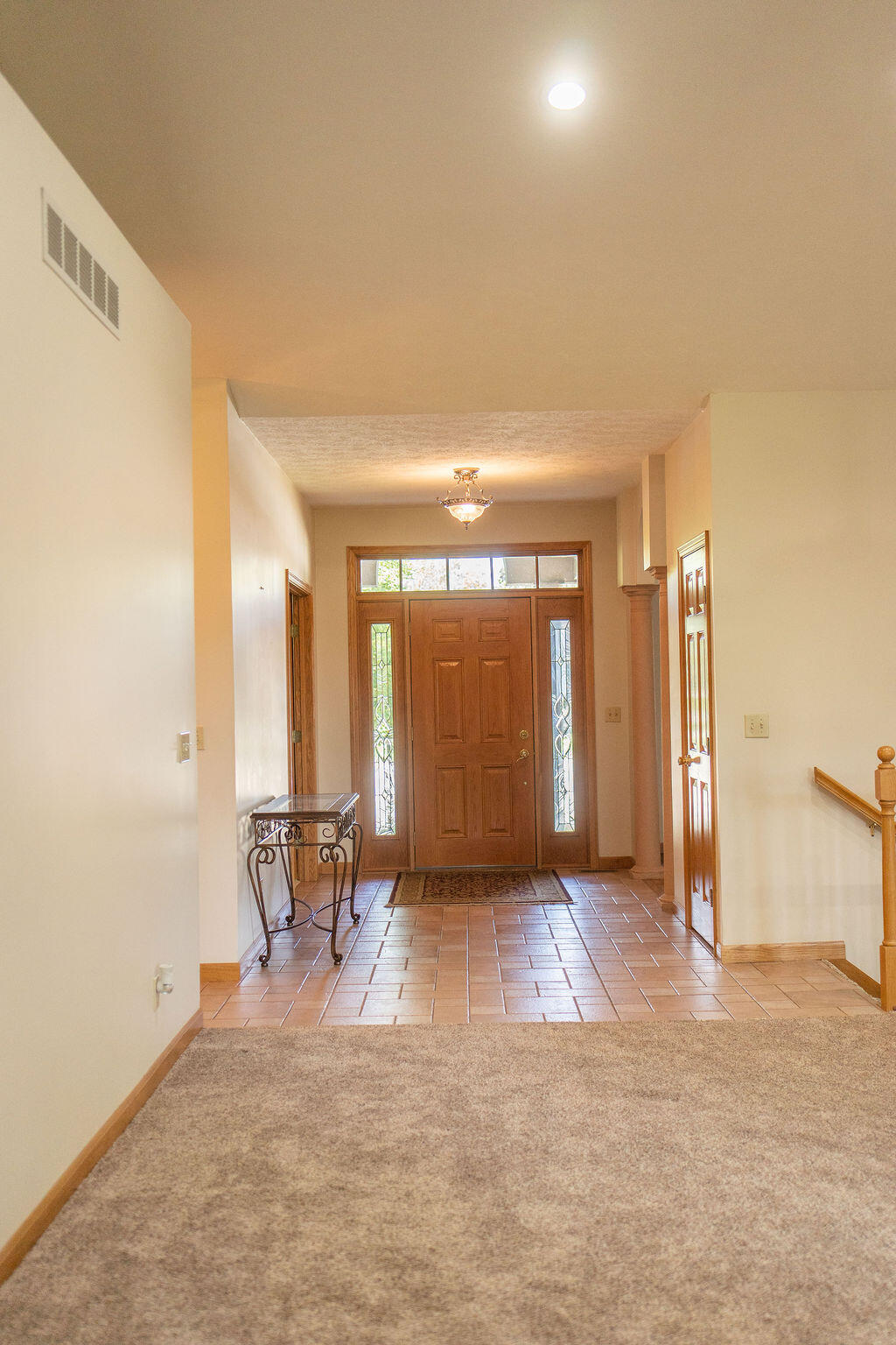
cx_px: 448
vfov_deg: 54.4
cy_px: 672
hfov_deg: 37.9
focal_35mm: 35
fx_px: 1307
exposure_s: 1/400
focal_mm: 35
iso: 640
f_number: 2.5
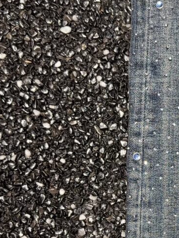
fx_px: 544
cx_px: 204
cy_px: 191
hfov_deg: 17.9
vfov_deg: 24.3
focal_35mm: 79
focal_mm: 6.76
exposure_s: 1/234
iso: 64
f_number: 1.78
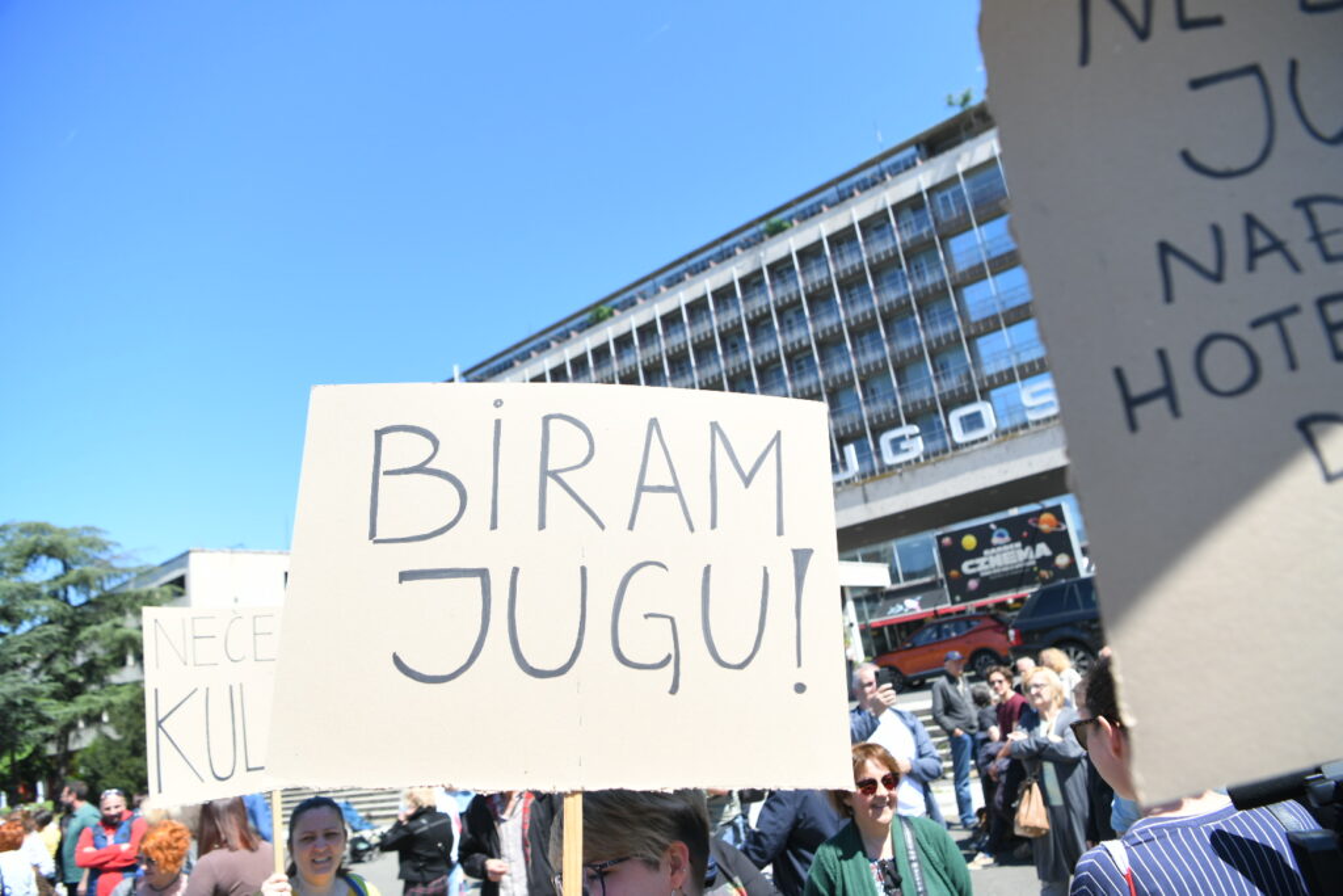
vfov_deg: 53.1
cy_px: 448
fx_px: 895
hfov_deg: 73.7
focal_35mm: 24
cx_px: 672
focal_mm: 24
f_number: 4
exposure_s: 1/800
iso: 200
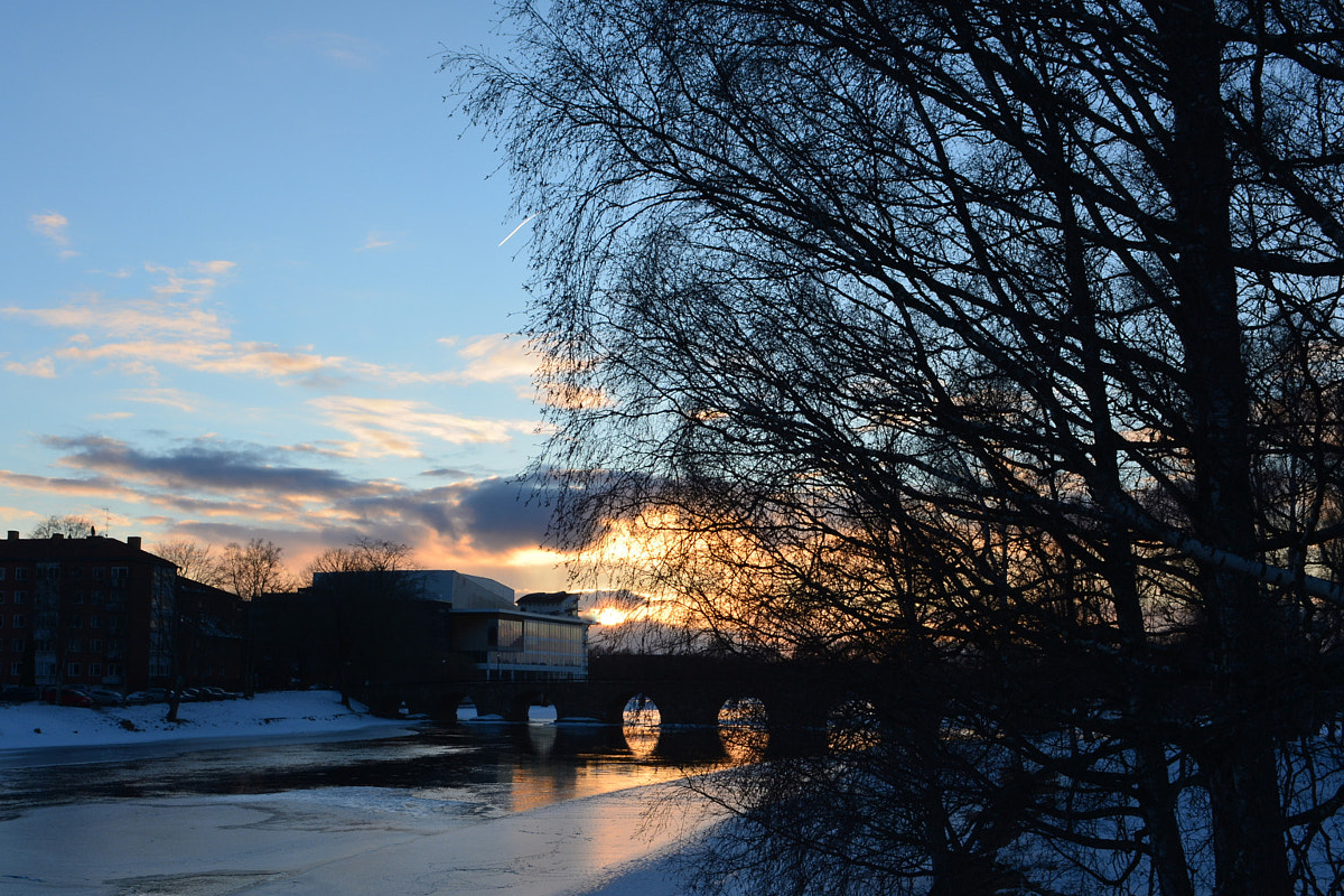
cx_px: 594
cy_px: 563
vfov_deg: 36.6
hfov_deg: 53.0
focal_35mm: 36
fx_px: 1344
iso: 200
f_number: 11
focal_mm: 18
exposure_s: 1/100
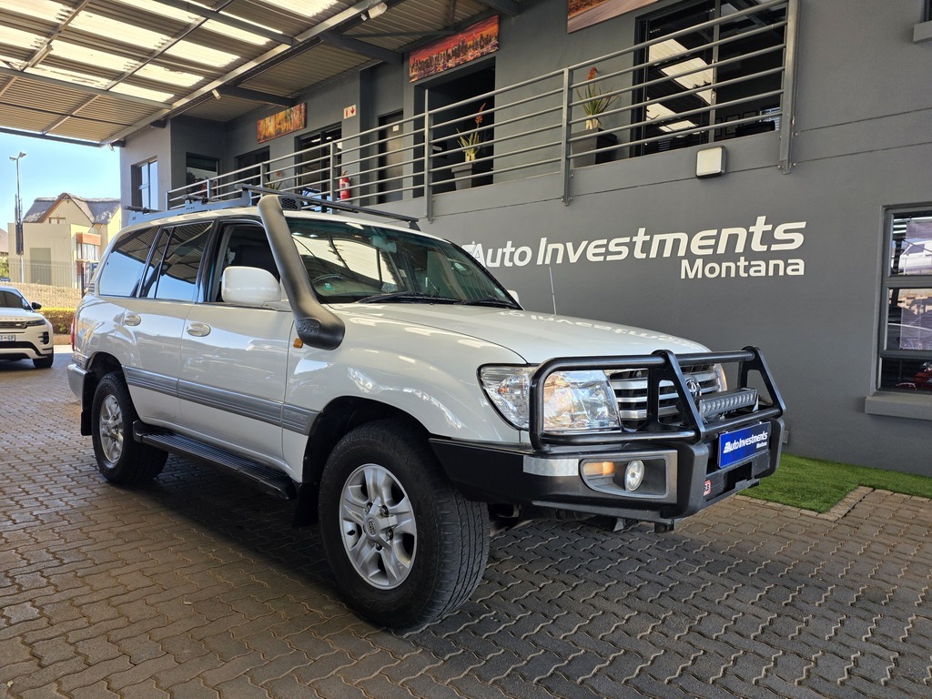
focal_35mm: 23
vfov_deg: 58.9
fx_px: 619
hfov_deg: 73.9
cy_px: 350
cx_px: 466
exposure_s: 1/180
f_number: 1.7
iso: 32
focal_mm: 6.25
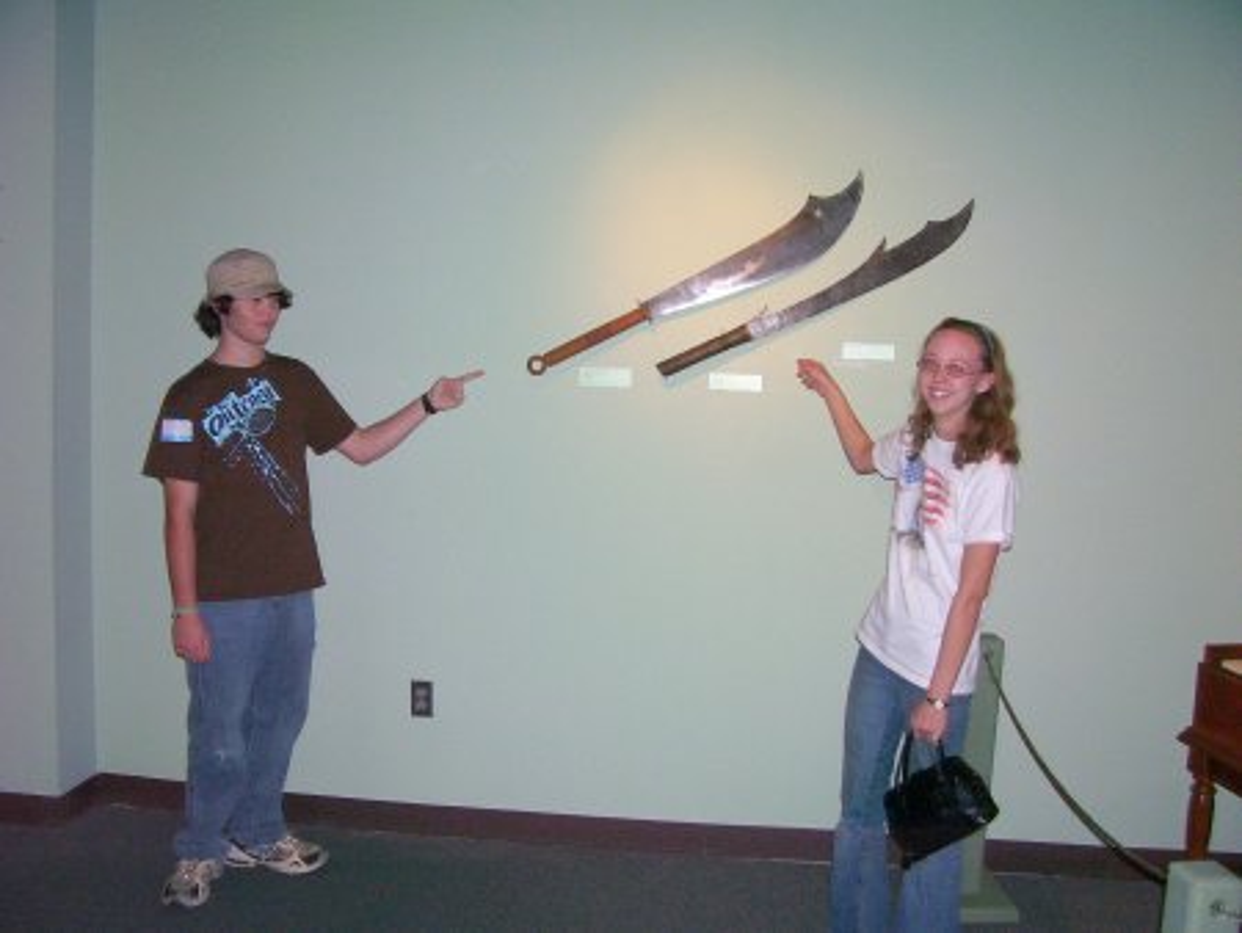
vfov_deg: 41.8
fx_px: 1221
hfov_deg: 53.9
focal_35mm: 34
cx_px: 621
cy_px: 466
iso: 125
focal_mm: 5.6
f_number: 2.7
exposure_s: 1/60
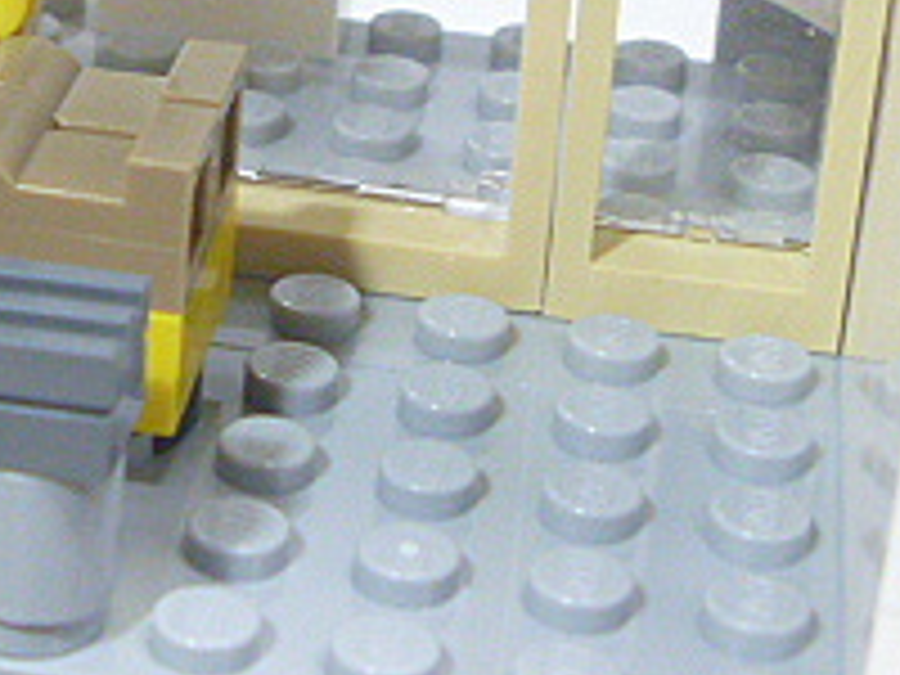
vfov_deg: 13.1
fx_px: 2912
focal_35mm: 112
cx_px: -9
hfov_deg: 17.2
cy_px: 32
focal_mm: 6.3
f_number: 3.5
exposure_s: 1/15
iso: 400
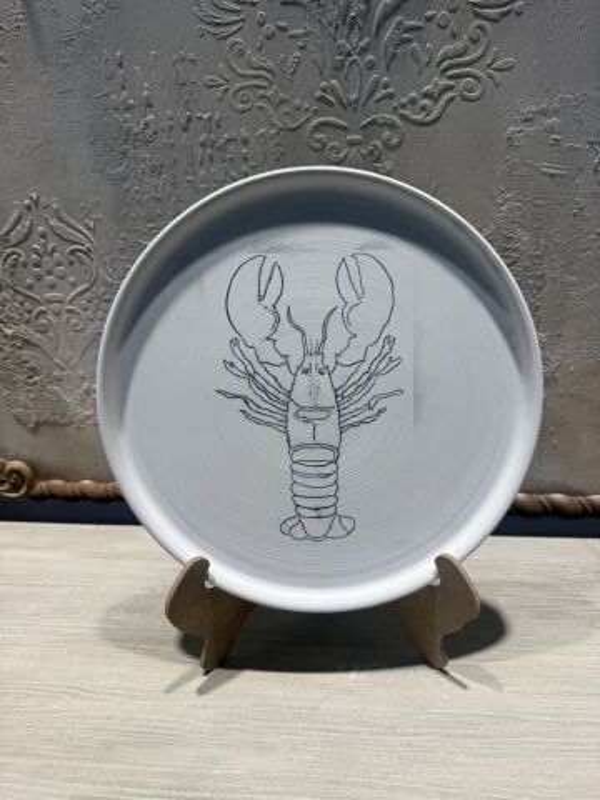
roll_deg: +3.9
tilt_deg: -22.0
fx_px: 555
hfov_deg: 56.8
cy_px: 400
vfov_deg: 71.6
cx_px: 300
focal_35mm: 24
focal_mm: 6.76
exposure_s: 1/494
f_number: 1.78
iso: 80
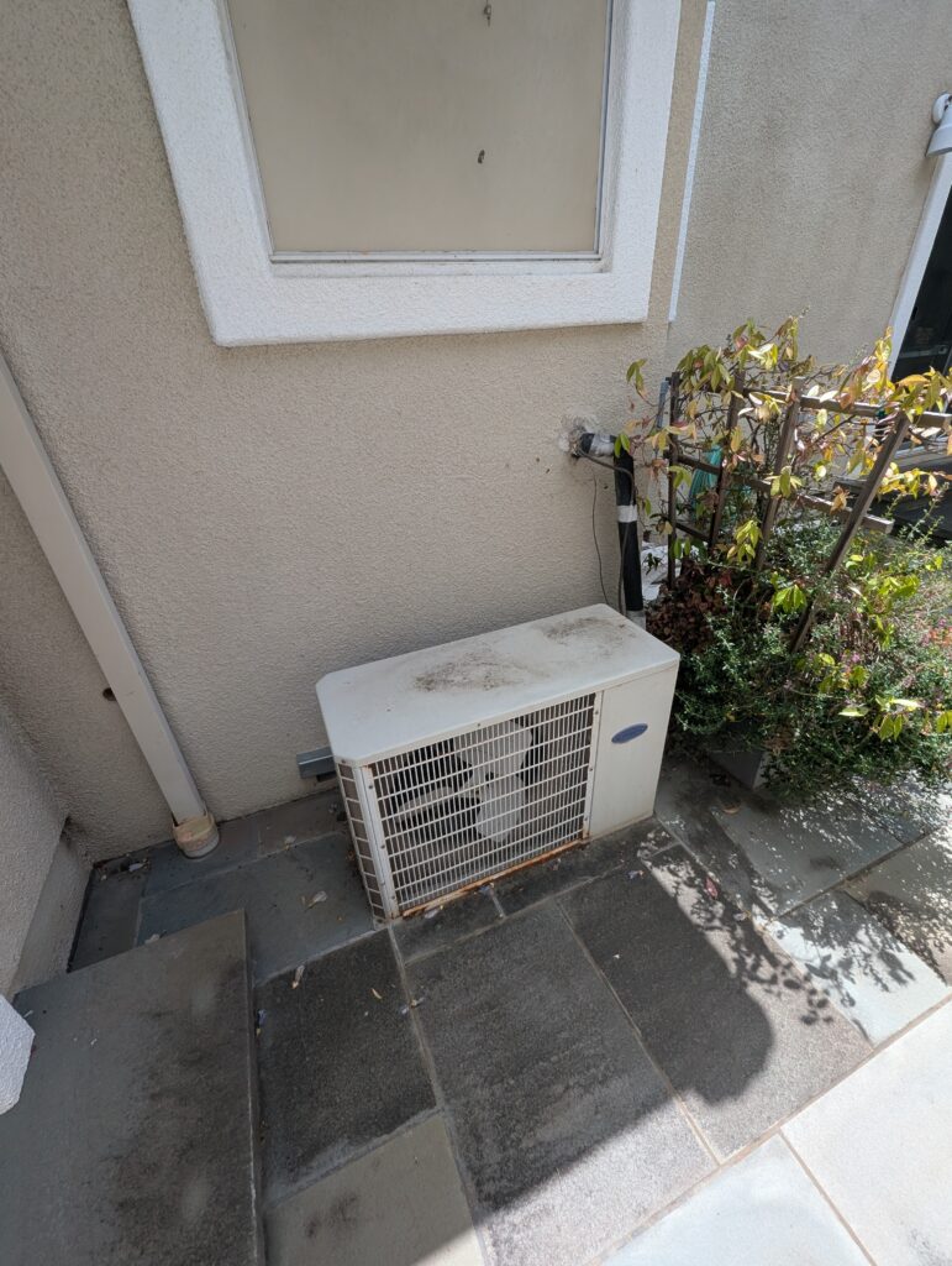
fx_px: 476
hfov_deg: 90.1
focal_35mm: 13
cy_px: 633
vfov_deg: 106.1
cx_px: 476
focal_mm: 1.95
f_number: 2.2
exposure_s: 1/749
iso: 49
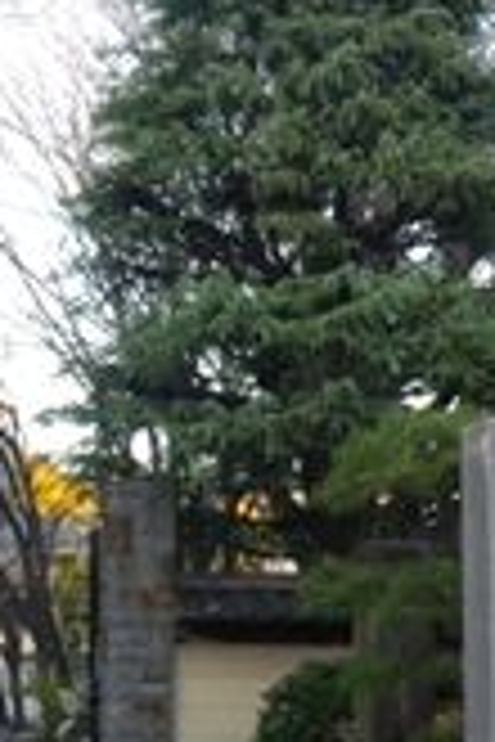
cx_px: -112
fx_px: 1856
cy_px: 546
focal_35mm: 90
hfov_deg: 14.7
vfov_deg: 22.4
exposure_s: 1/50
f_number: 3.9
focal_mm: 7.3
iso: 200
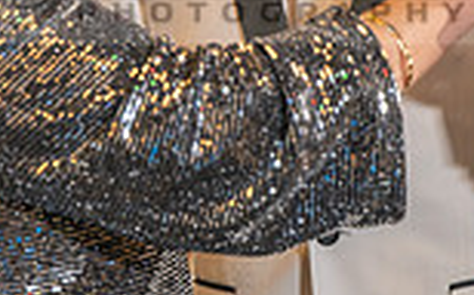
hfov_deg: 4.8
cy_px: -29
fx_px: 5706
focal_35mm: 442
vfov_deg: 3.0
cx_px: 231
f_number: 2.8
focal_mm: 115
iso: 1000
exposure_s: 1/125
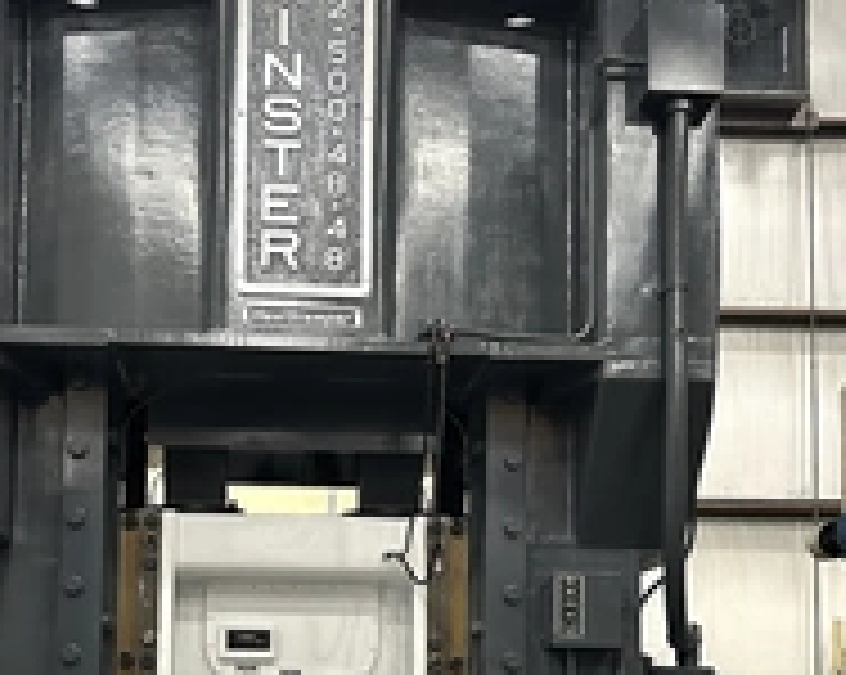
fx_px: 1351
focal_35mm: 54
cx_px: 338
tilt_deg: +5.9
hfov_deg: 34.7
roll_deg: +0.4
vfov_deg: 27.1
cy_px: 603
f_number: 1.5
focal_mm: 5.7
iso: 400
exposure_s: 1/60
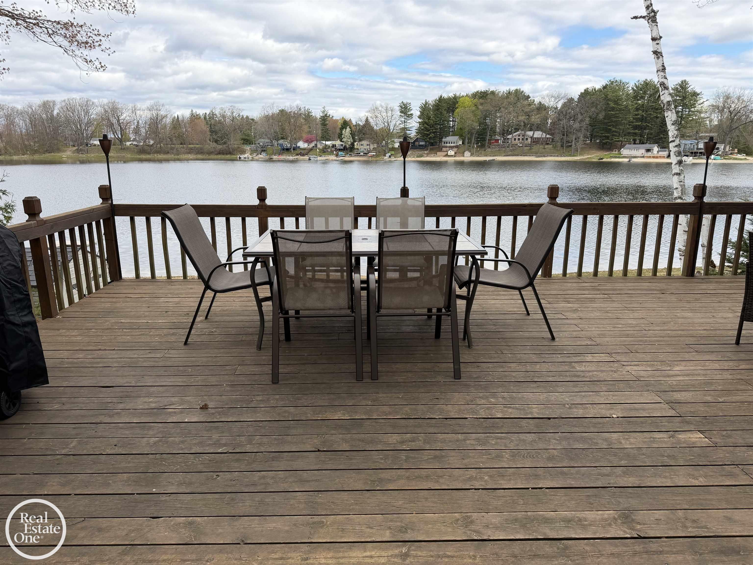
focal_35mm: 24
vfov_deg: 56.8
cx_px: 376
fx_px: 522
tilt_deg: -14.6
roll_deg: +0.4
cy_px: 282
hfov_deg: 71.6
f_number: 1.78
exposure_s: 1/2000
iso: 100
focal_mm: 6.76
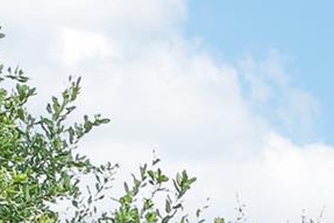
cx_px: 886
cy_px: 566
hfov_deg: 8.8
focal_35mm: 204
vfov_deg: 6.4
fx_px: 1888
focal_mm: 19
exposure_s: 1/640
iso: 400
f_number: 8
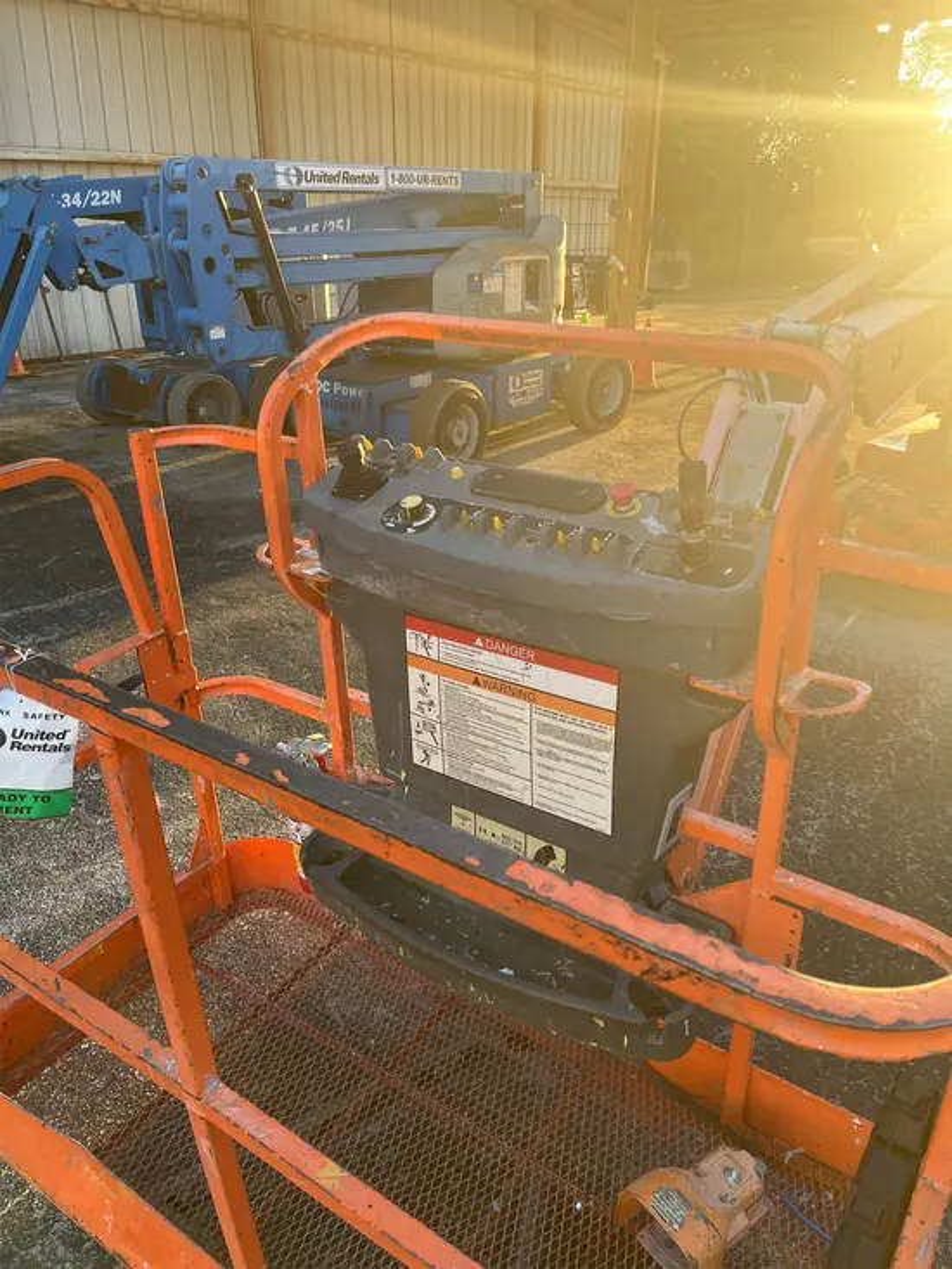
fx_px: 953
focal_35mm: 26
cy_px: 634
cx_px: 476
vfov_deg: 67.3
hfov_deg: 53.1
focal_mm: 5.1
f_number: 1.6
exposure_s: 1/220
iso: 40
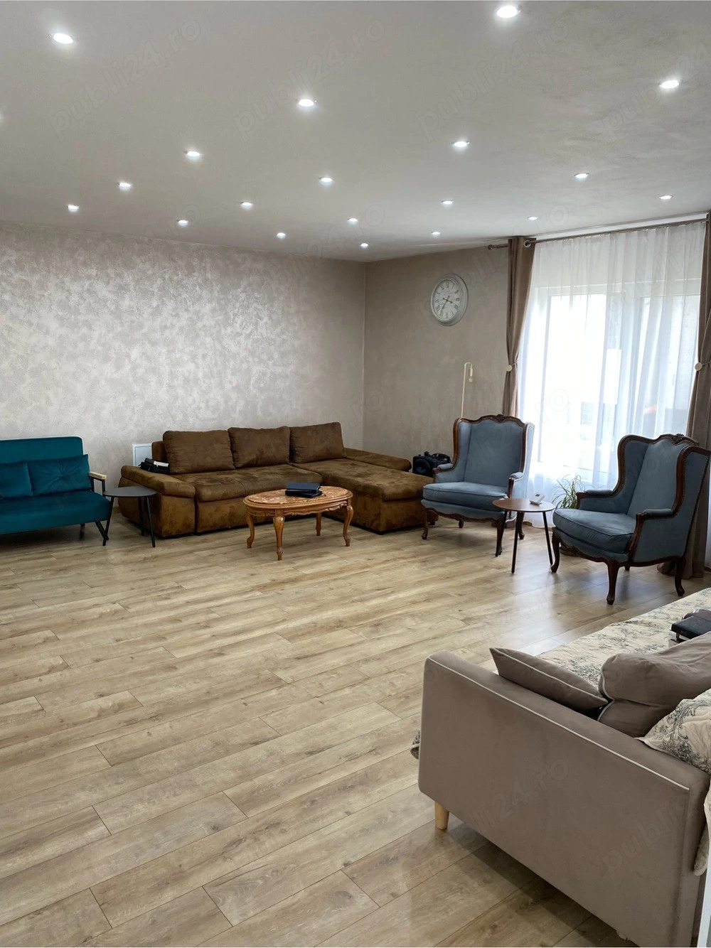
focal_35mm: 26
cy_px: 474
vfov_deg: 67.3
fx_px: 712
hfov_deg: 53.0
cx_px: 356
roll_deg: -0.1
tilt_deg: -8.7
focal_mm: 4.25
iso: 100
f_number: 1.8
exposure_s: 1/100
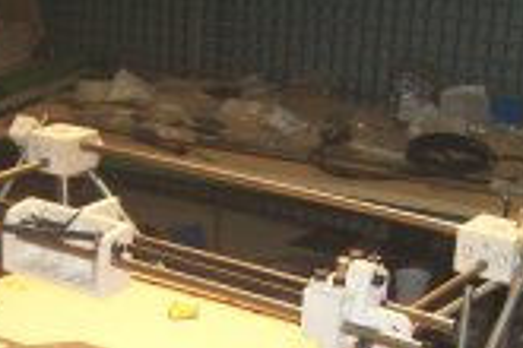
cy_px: 468
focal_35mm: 88
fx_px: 1278
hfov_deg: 22.9
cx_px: 130
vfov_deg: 14.8
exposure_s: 1/60
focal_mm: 5.8
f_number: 2.6
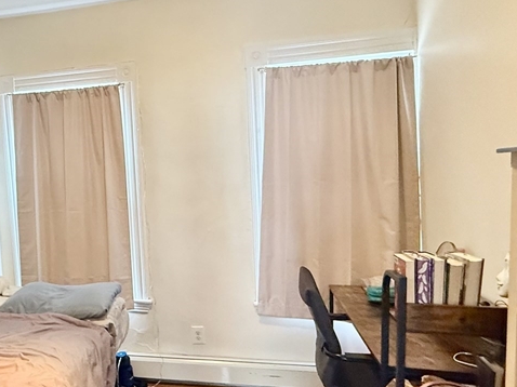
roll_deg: +2.8
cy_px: 225
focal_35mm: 30
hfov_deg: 55.6
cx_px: 101
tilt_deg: -2.1
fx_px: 448
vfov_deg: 46.6
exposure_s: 1/60
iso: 640
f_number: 2.2
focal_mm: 2.22
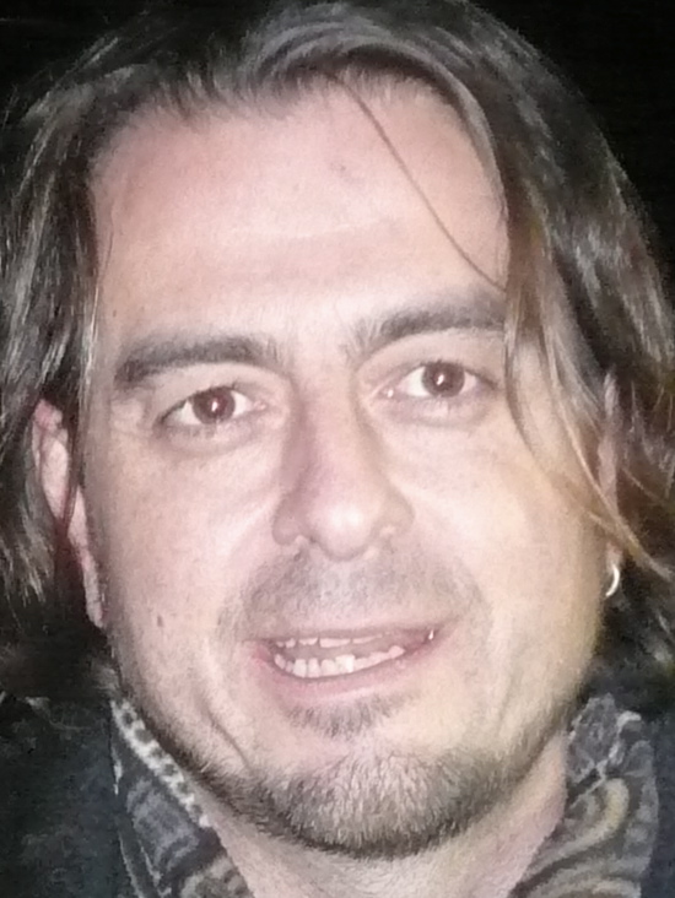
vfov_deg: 44.8
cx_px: 338
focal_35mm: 42
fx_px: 1091
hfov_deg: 34.4
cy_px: 449
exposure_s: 1/8
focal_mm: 6.9
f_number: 3.3
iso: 320
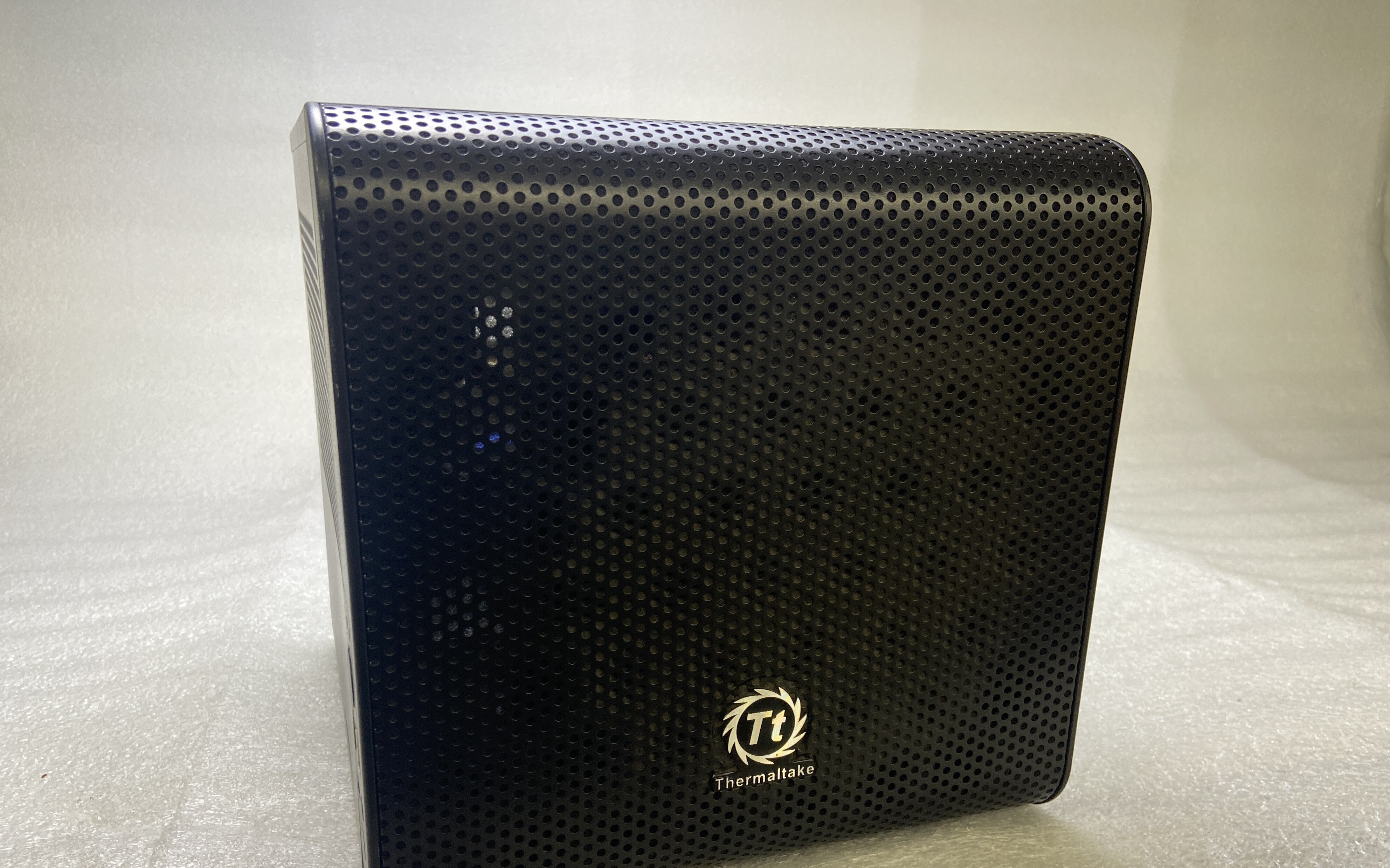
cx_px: 692
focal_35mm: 28
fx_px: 1061
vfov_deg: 44.3
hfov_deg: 66.5
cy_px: 518
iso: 64
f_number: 1.8
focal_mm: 4.25
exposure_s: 1/60
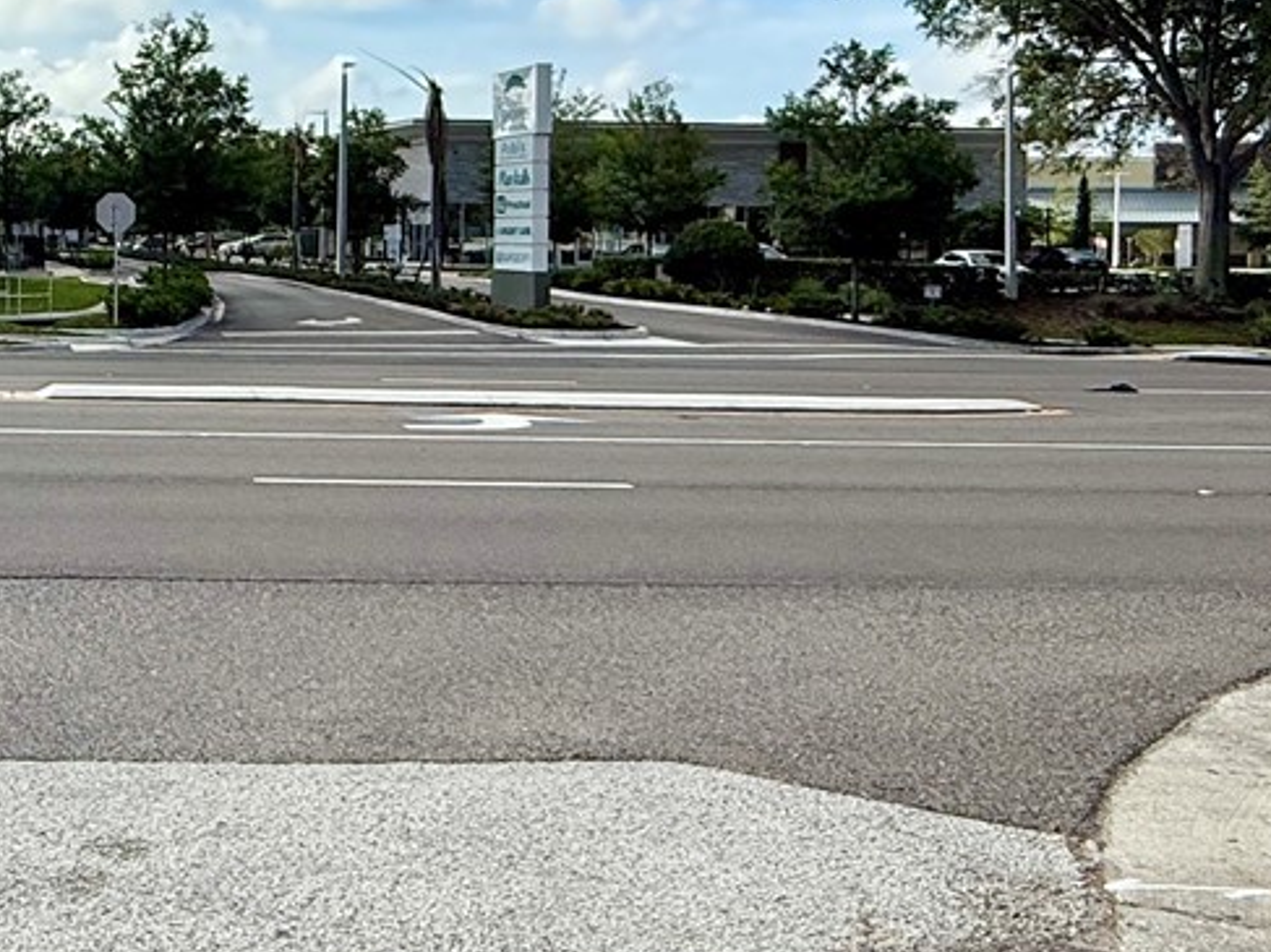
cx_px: -5
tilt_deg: +0.4
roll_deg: -0.9
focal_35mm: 46
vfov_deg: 30.8
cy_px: 214
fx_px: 1689
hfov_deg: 36.9
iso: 64
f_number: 2.2
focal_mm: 2.22
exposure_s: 1/3891
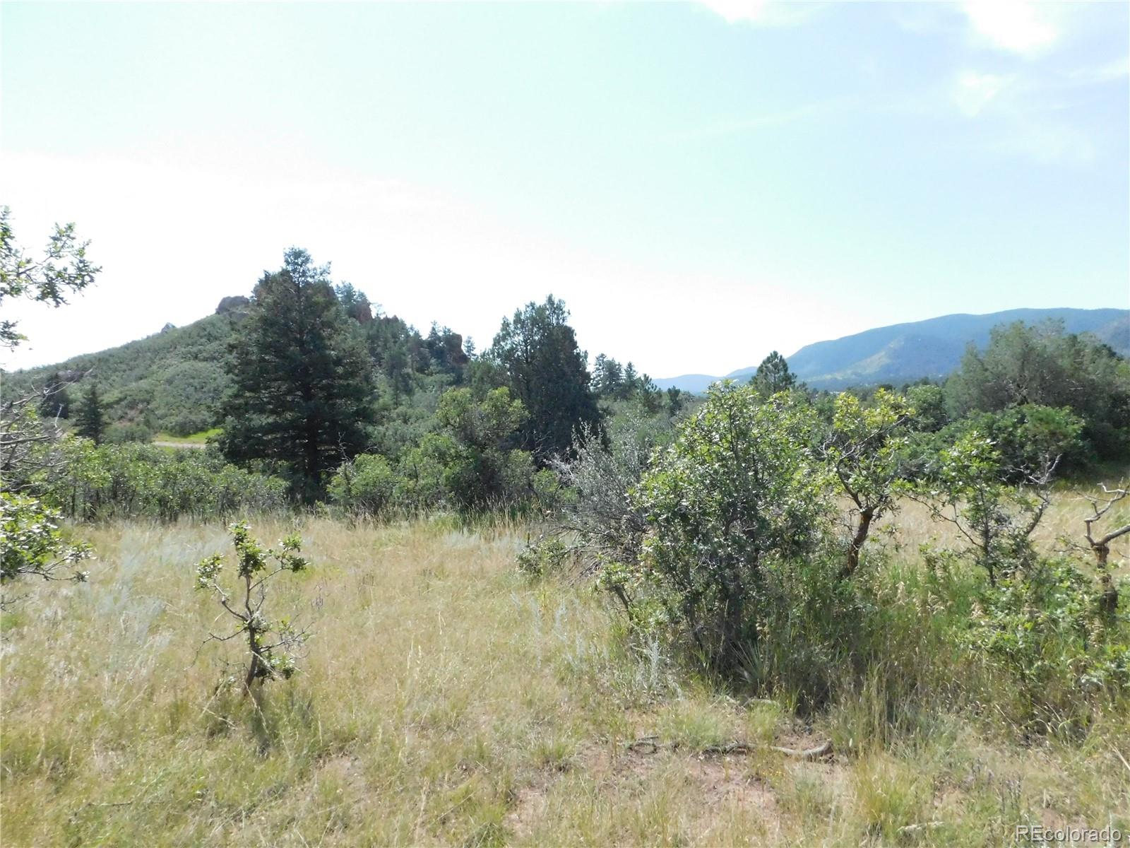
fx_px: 751
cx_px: 565
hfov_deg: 73.9
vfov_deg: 58.9
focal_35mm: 23
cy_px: 424
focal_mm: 4
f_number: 6
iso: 800
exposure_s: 1/1500
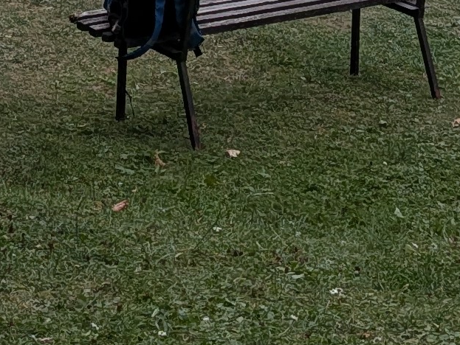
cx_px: 81
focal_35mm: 154
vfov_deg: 8.6
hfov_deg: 12.8
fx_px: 2048
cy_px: -529
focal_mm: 4.53
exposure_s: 1/1433
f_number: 1.7
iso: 28
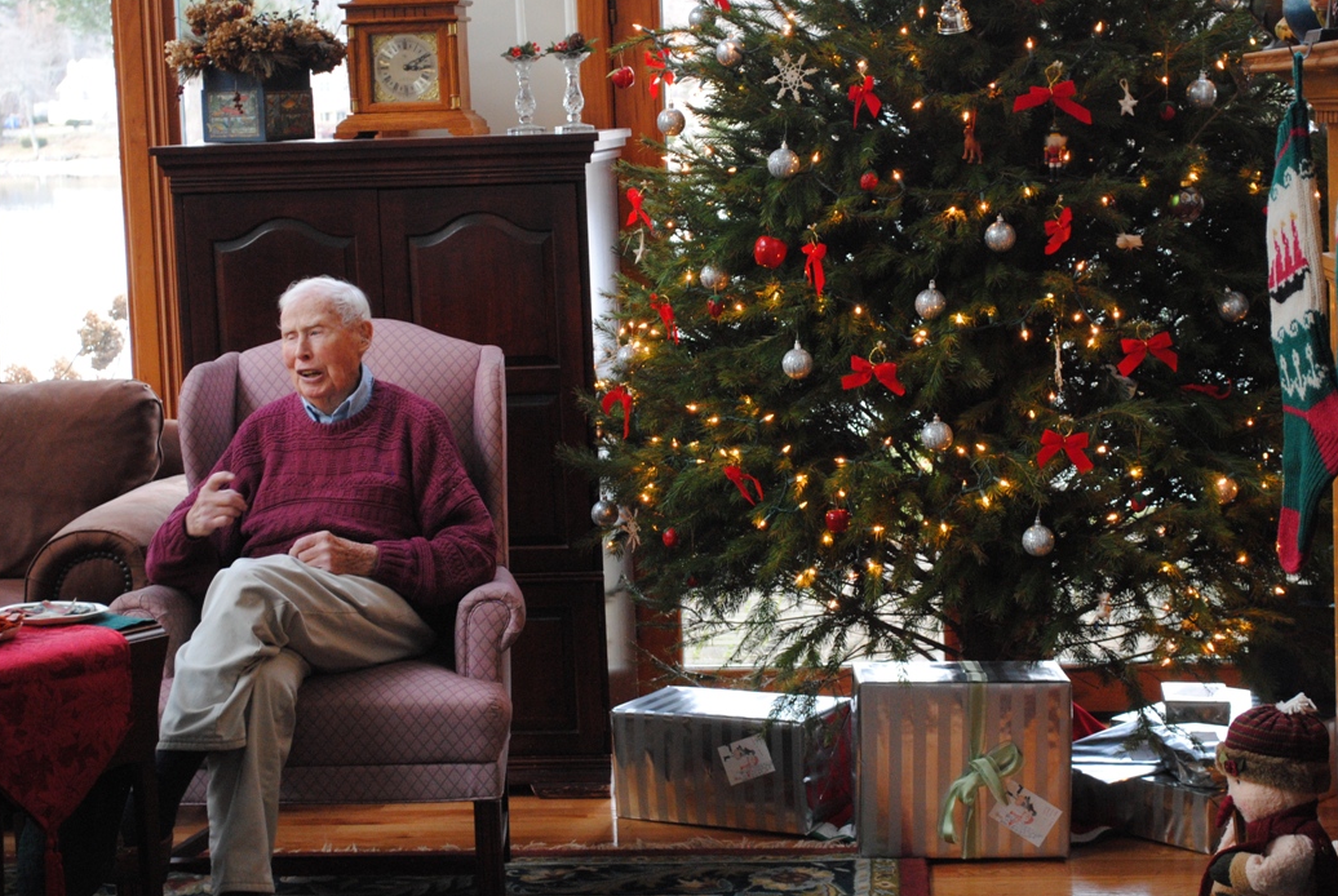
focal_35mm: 75
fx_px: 2775
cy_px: 429
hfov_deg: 27.1
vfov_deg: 18.3
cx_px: 727
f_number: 5.3
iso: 800
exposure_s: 1/20
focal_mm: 45
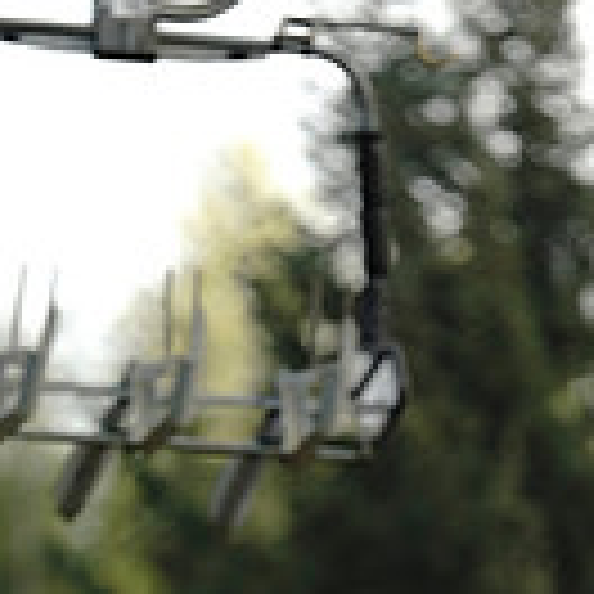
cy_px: 891
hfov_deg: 1.0
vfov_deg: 1.0
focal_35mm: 1744
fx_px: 33858
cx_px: 270
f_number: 4
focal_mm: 600
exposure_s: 1/1600
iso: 1600
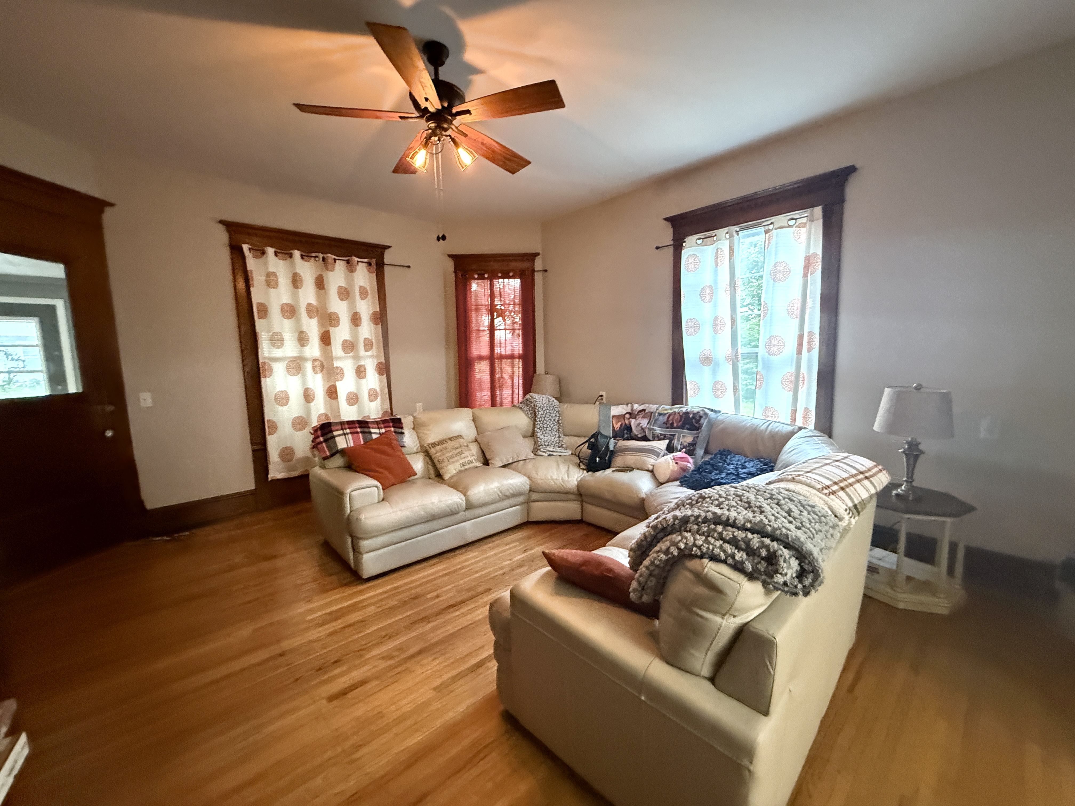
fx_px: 435
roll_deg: +2.1
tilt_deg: -1.7
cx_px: 538
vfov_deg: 85.7
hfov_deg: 102.1
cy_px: 403
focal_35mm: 14
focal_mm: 2.22
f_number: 2.2
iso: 1000
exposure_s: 1/60
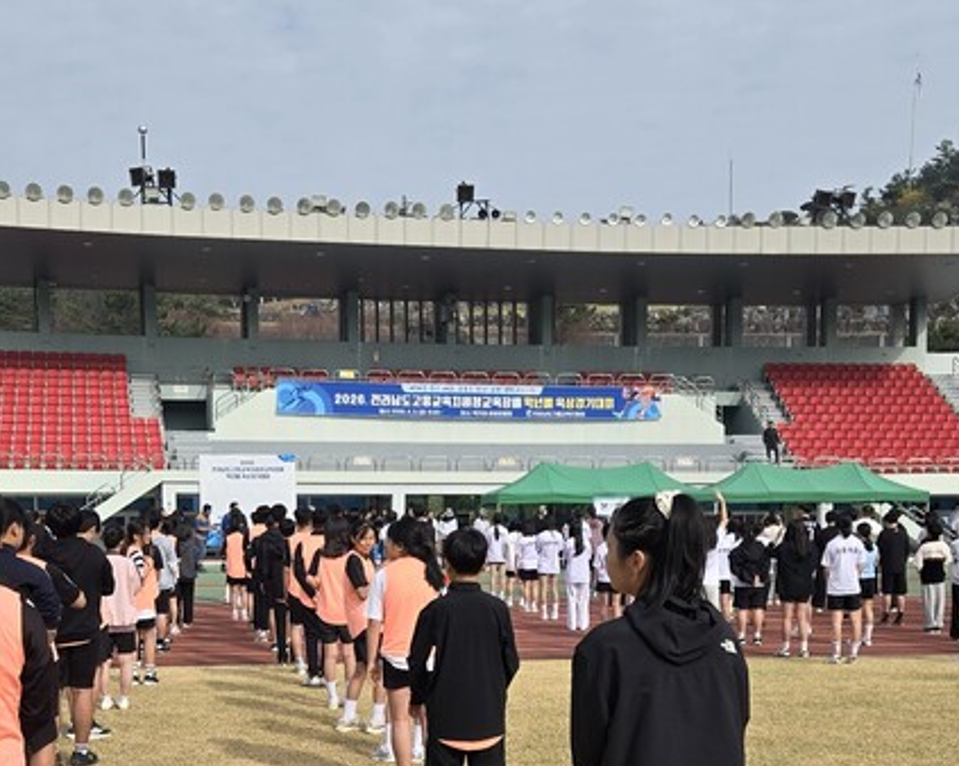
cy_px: 591
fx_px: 1447
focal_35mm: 51
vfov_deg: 29.1
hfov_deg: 36.6
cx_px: 426
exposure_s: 1/2921
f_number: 1.8
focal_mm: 5.4
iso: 40
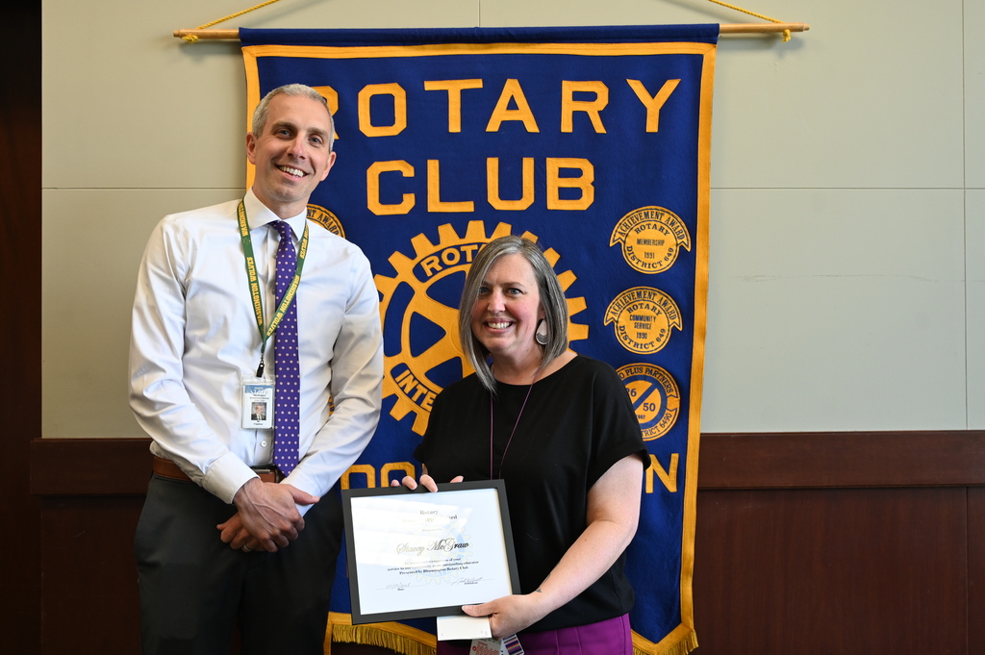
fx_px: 1039
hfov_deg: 50.7
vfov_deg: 35.0
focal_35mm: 38
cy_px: 328
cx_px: 492
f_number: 4
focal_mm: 38
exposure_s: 1/125
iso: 1000
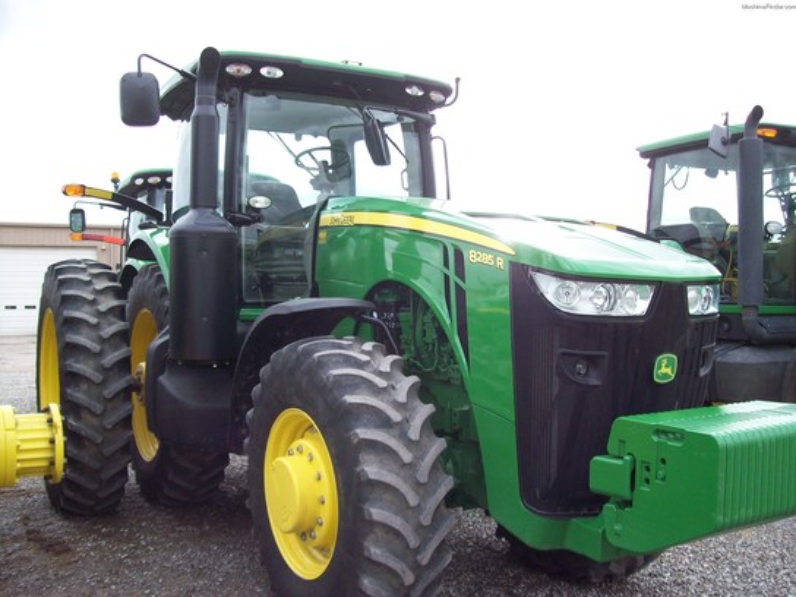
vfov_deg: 39.7
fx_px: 828
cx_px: 398
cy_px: 298
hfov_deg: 51.4
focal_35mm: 36
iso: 80
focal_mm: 6
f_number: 2.7
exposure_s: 1/252
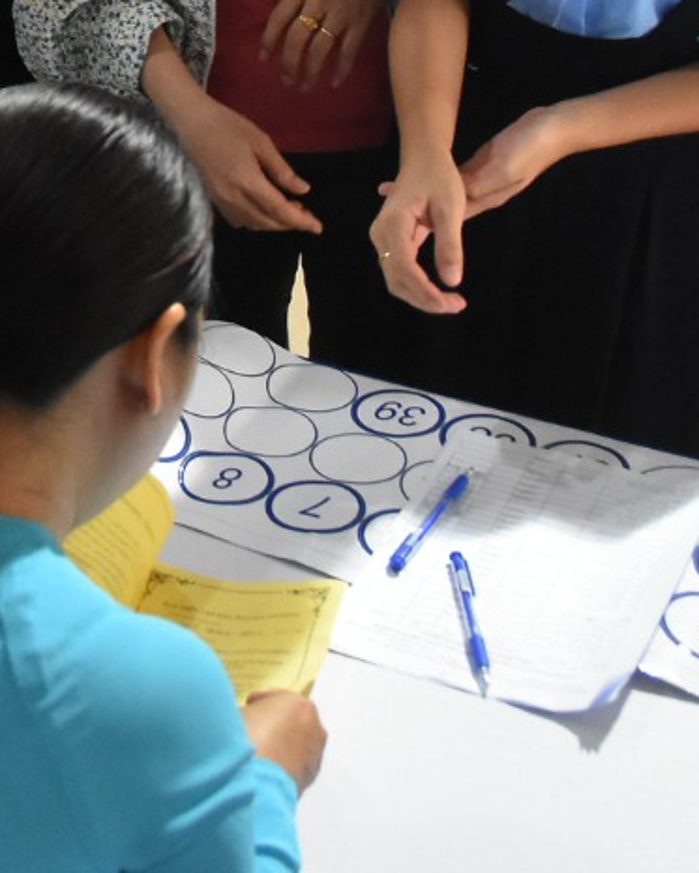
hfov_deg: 16.6
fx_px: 2275
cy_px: -124
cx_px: -169
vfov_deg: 20.6
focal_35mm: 88
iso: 2800
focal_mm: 18
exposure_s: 1/160
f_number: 3.5
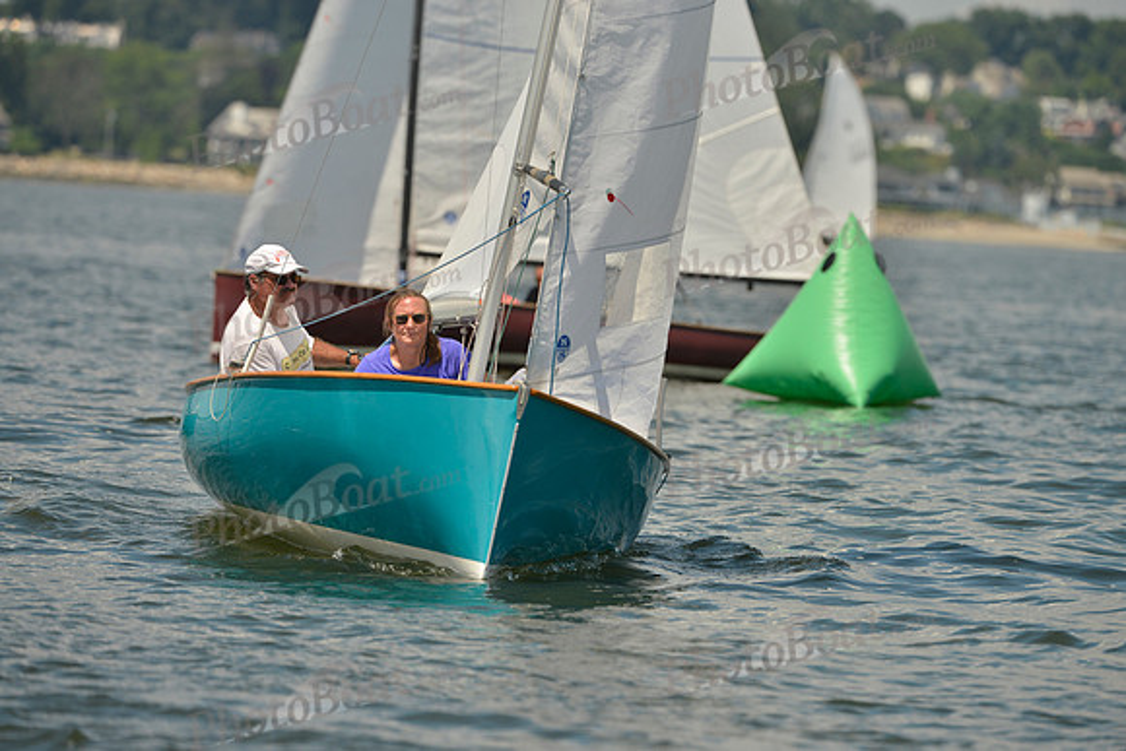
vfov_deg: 3.9
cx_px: 563
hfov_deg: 5.9
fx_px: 10949
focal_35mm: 350
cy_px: 376
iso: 200
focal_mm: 350
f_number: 7.1
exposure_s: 1/1250
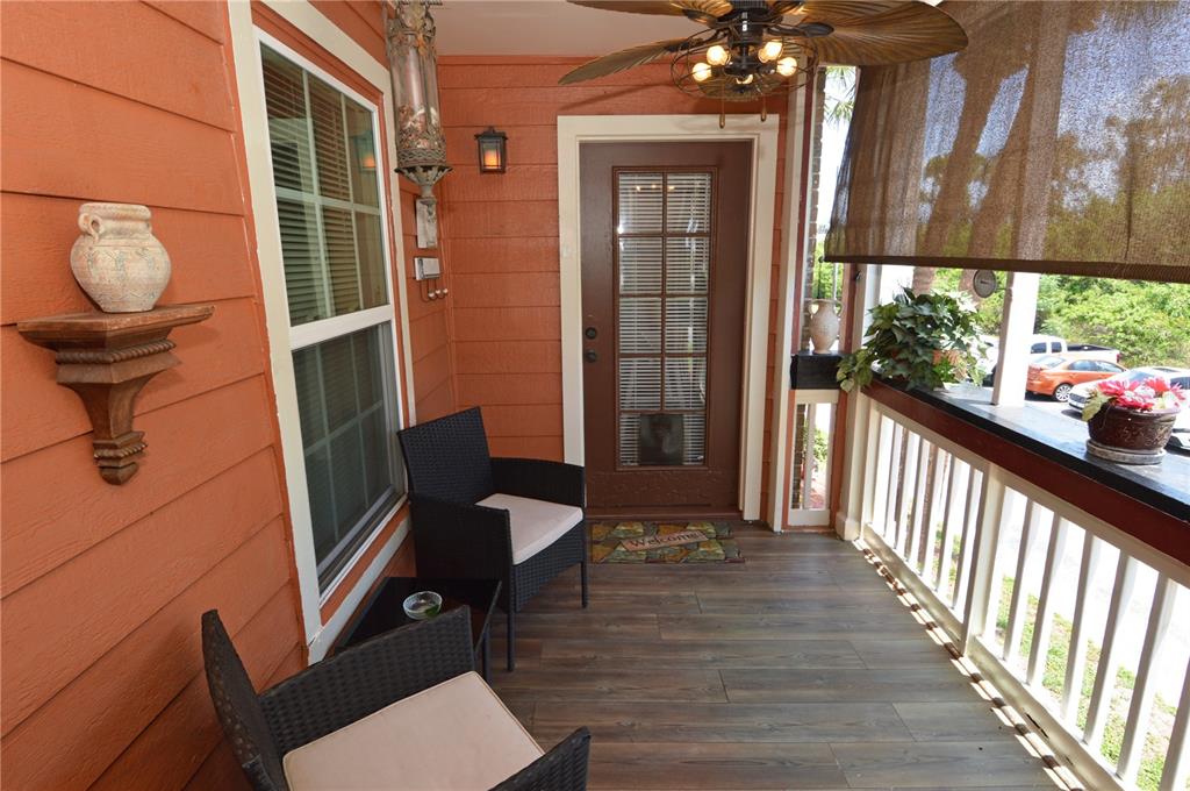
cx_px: 595
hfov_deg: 90.1
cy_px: 396
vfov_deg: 67.2
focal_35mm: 18
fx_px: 594
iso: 200
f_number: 8
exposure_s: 1/80
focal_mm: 12
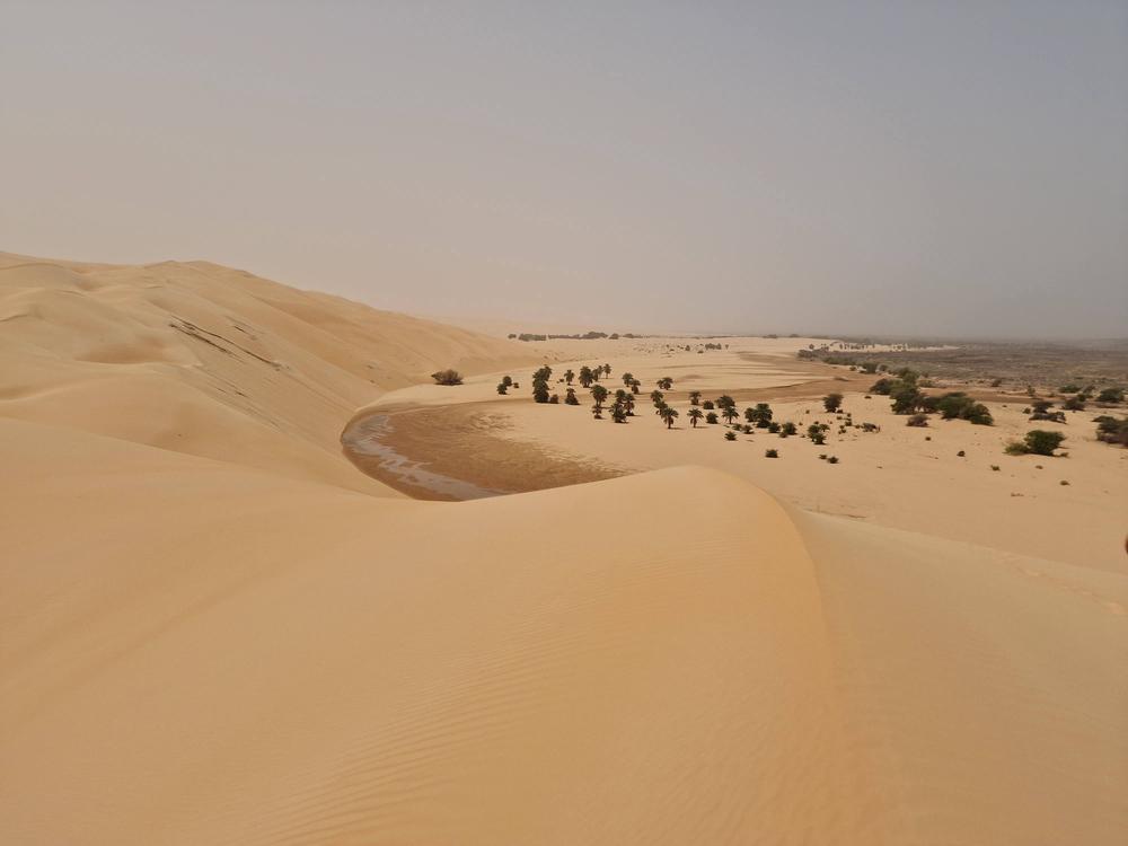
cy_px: 423
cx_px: 564
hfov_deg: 73.9
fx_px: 749
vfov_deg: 58.9
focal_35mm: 23
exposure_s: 1/4736
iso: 50
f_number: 1.8
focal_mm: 6.4
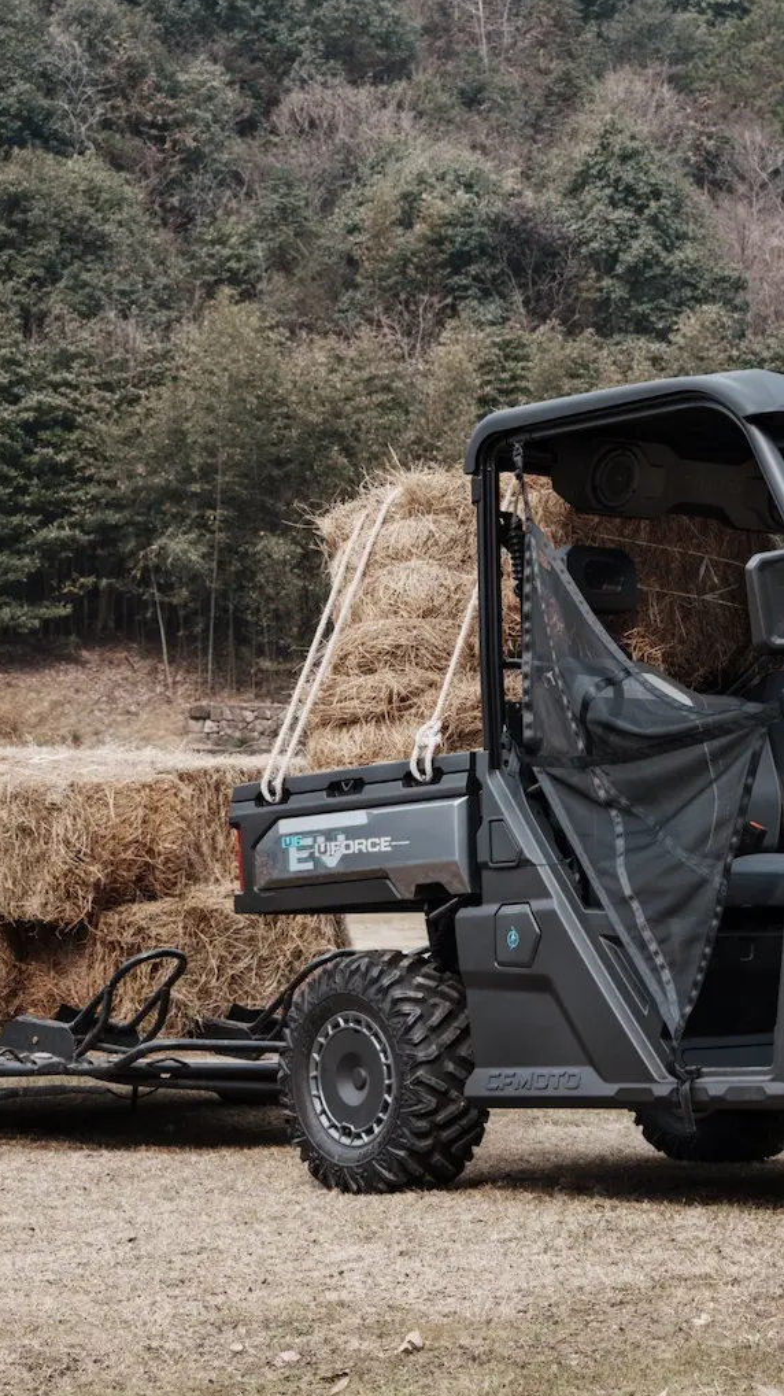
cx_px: 499
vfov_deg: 25.5
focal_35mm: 83
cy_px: 634
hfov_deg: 14.5
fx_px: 3077
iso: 100
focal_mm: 42.1
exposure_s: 1/100
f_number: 9
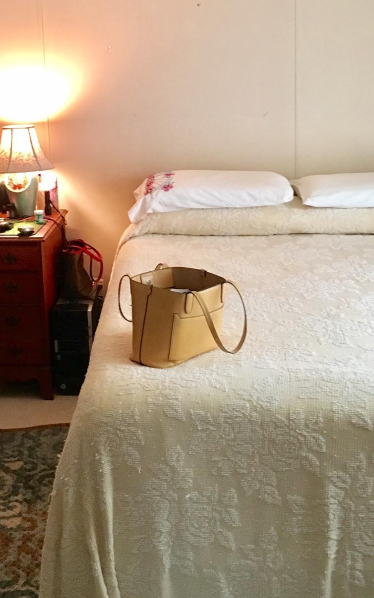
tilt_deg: -10.4
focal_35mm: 49
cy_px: 173
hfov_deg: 26.0
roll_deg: +3.1
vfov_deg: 40.3
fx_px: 799
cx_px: 94
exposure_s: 1/20
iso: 200
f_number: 2.2
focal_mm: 4.15
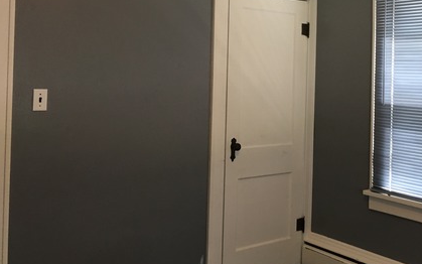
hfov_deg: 42.0
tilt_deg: +1.0
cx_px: 286
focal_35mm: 47
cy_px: 70
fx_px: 541
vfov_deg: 27.1
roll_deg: -2.1
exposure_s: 1/15
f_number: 2.2
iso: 40
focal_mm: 4.15
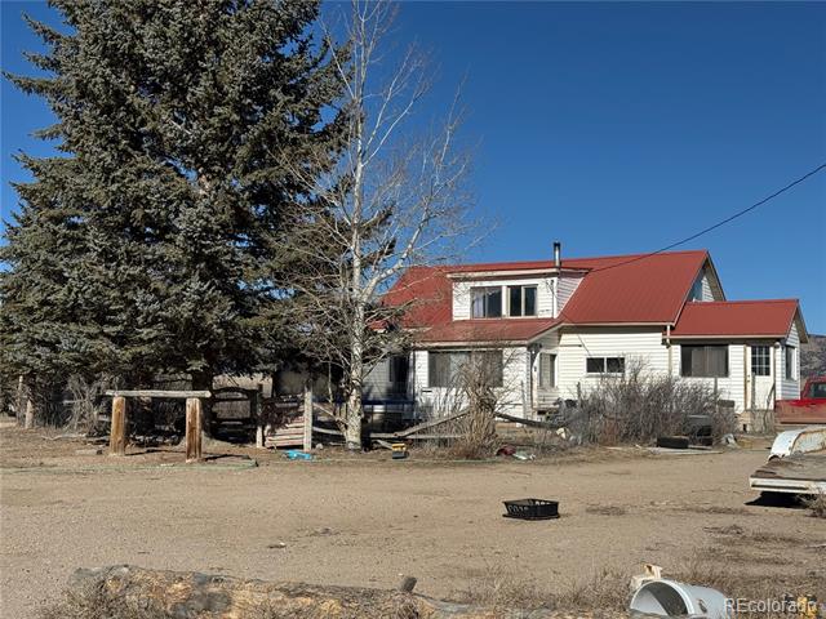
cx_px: 413
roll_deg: -1.0
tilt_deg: +3.2
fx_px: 1145
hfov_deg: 39.7
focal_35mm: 48
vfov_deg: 30.3
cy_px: 310
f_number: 1.78
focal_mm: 6.76
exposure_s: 1/7937
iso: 64
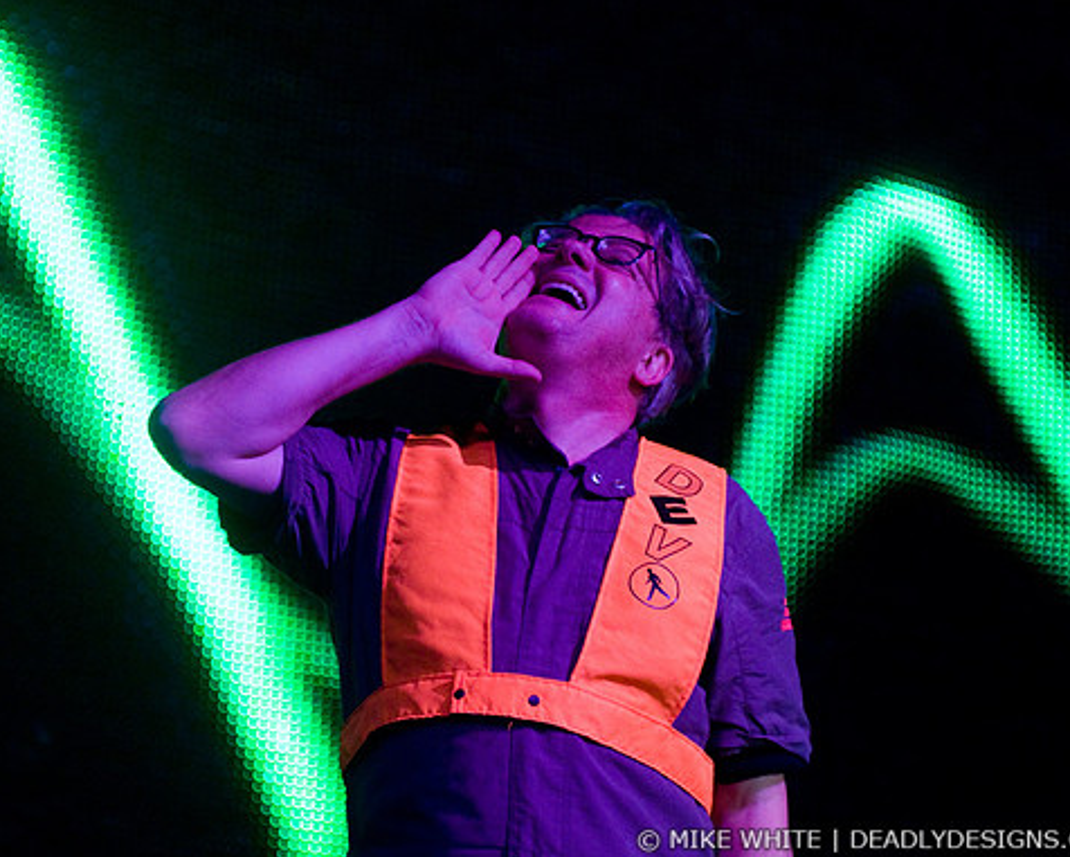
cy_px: 426
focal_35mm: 120
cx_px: 483
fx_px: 3801
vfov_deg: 12.9
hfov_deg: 16.0
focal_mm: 70
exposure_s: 1/100
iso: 1000
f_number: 3.2
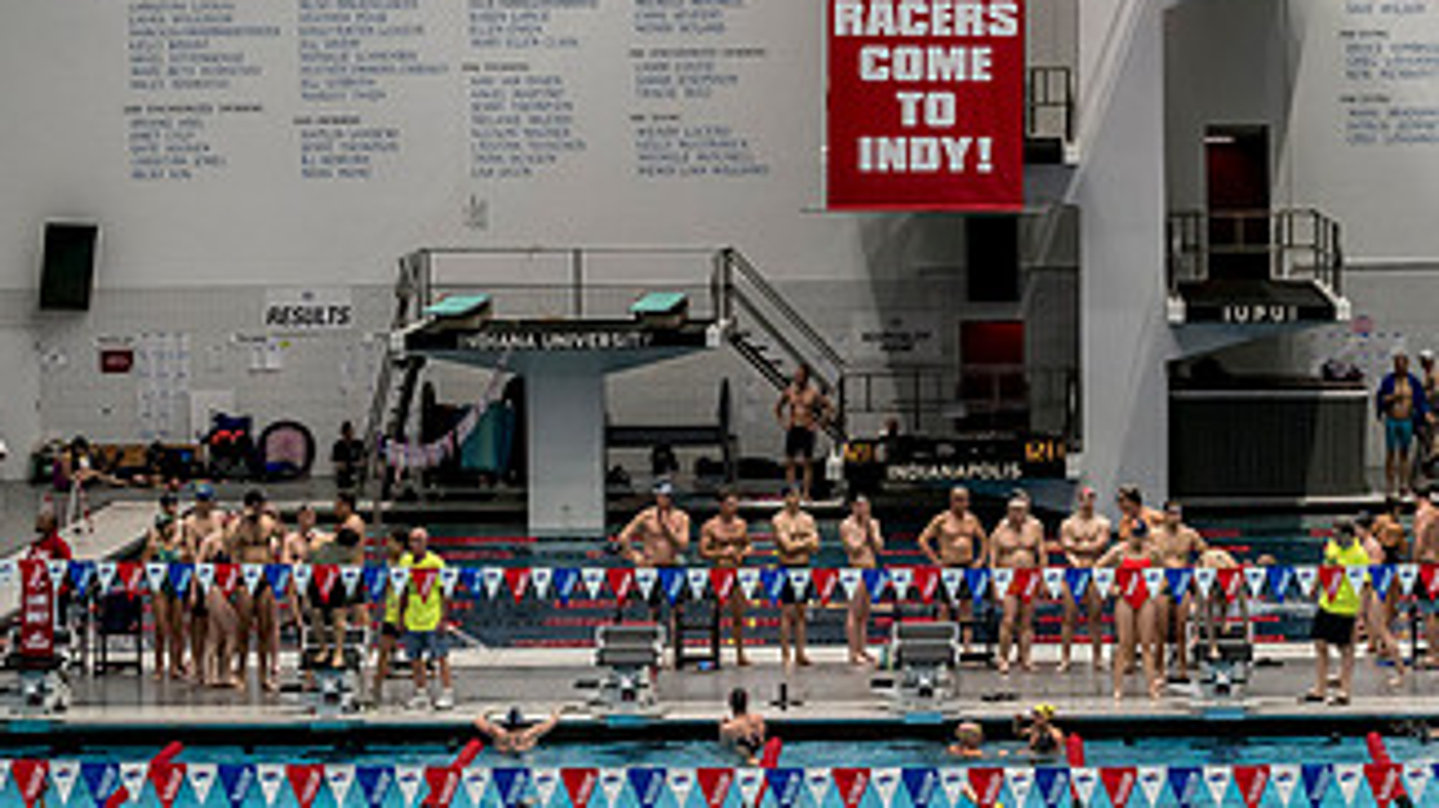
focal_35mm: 156
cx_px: 1022
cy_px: 473
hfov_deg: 13.8
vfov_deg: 7.8
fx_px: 5950
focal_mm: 40
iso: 1600
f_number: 4.5
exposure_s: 1/320
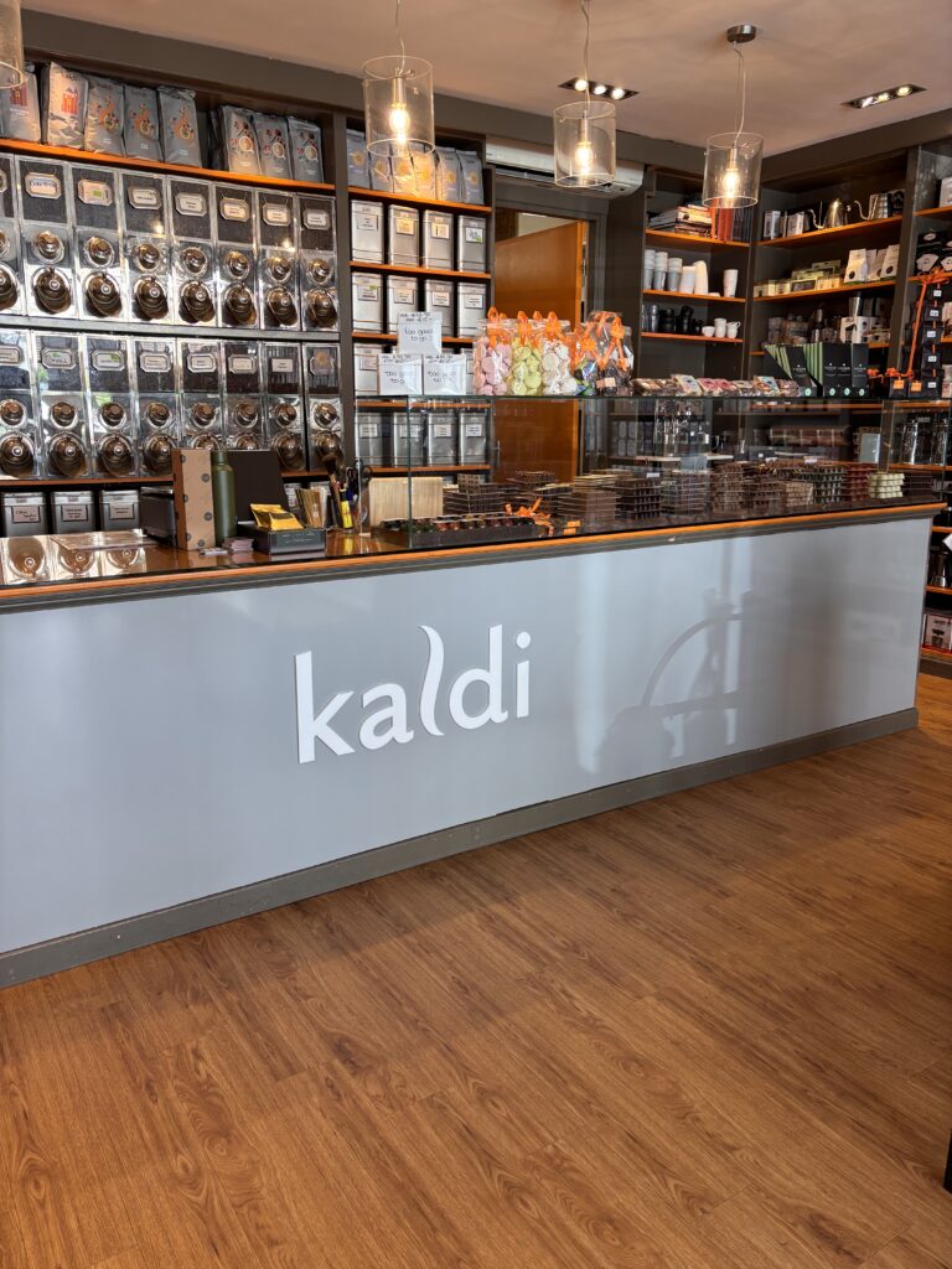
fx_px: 953
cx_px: 476
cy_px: 634
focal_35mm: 26
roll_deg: -0.5
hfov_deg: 53.1
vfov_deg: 67.3
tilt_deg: -12.5
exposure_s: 1/100
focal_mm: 5.96
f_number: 1.6
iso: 100
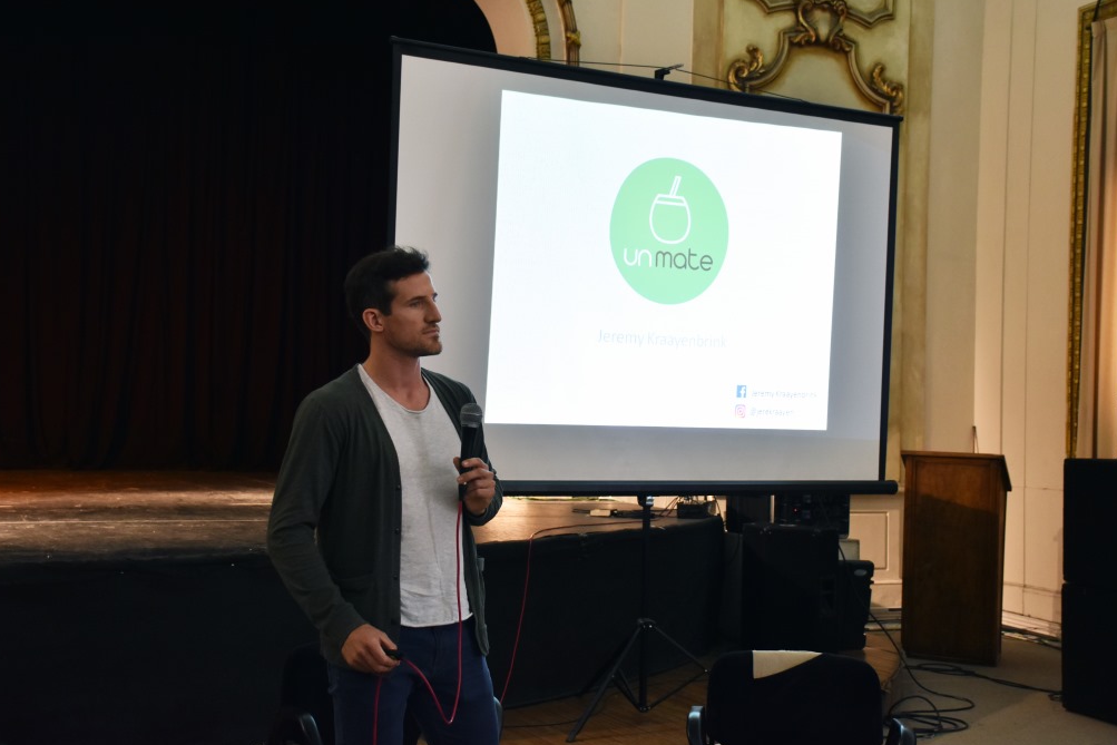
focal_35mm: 49
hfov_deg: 40.3
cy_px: 371
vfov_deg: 27.5
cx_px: 560
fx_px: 1520
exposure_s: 1/50
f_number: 5
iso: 800
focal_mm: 32
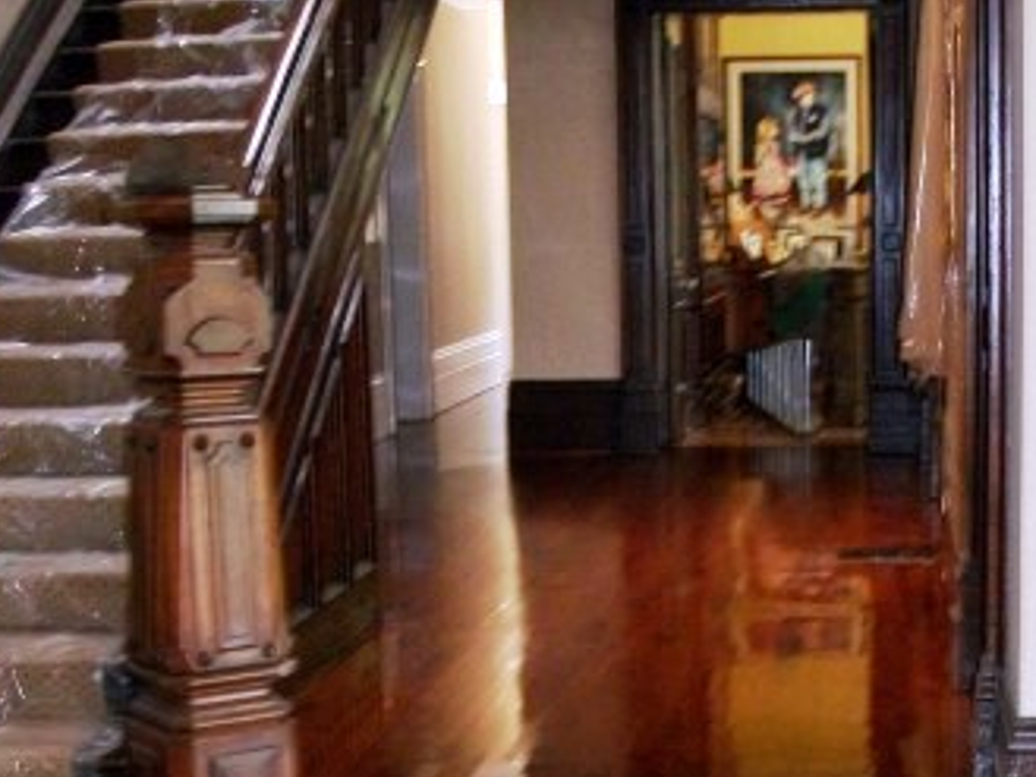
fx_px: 2036
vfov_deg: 21.0
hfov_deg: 28.4
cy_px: 749
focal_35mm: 68
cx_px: 661
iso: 320
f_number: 3.1
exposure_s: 1/30
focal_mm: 6.3
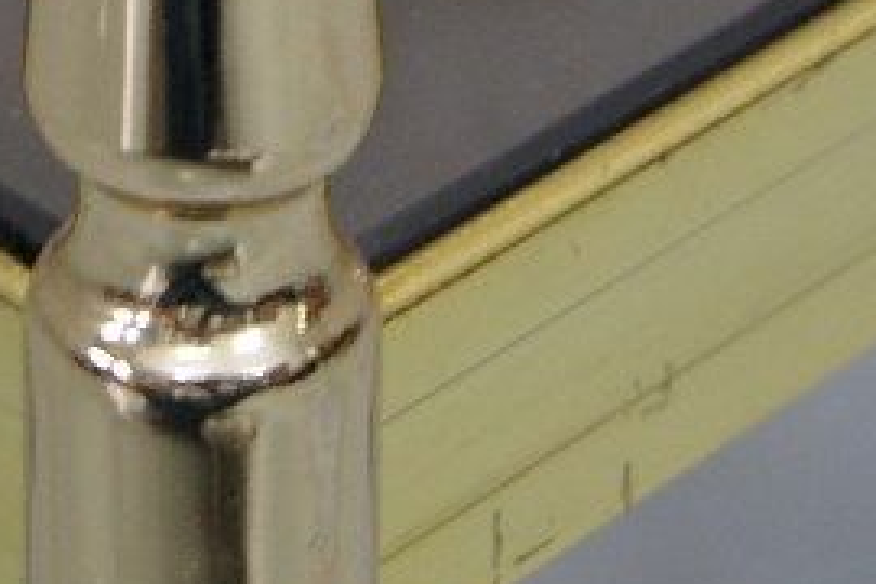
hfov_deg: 10.5
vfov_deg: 6.7
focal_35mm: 195
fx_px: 4745
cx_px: 182
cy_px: -759
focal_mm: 28
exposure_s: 1/10
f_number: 8
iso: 400
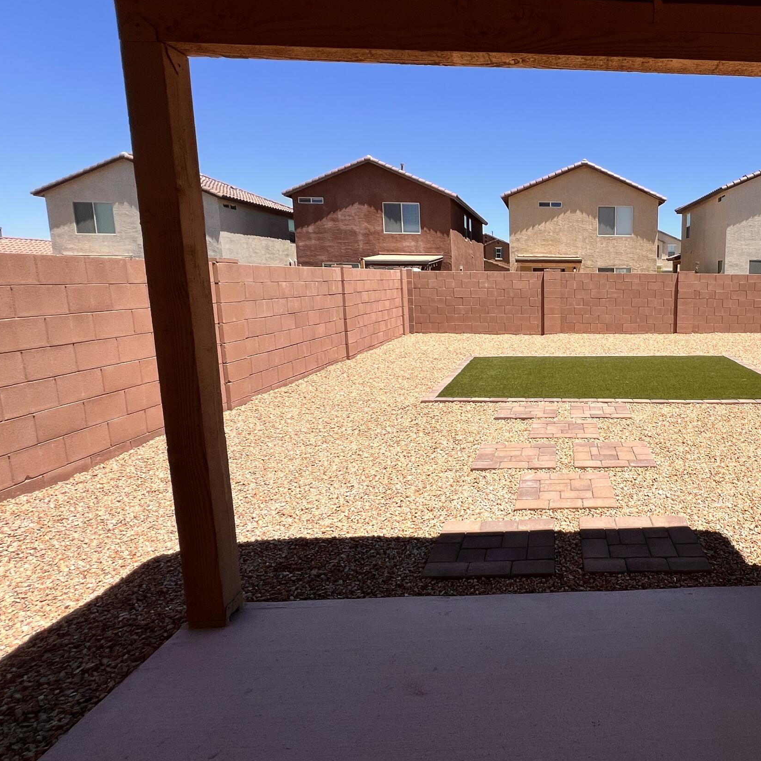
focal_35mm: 21
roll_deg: -0.6
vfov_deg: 72.1
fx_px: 522
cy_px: 371
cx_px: 595
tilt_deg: -9.8
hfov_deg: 66.4
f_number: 1.8
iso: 32
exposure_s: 1/1908
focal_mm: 1.57
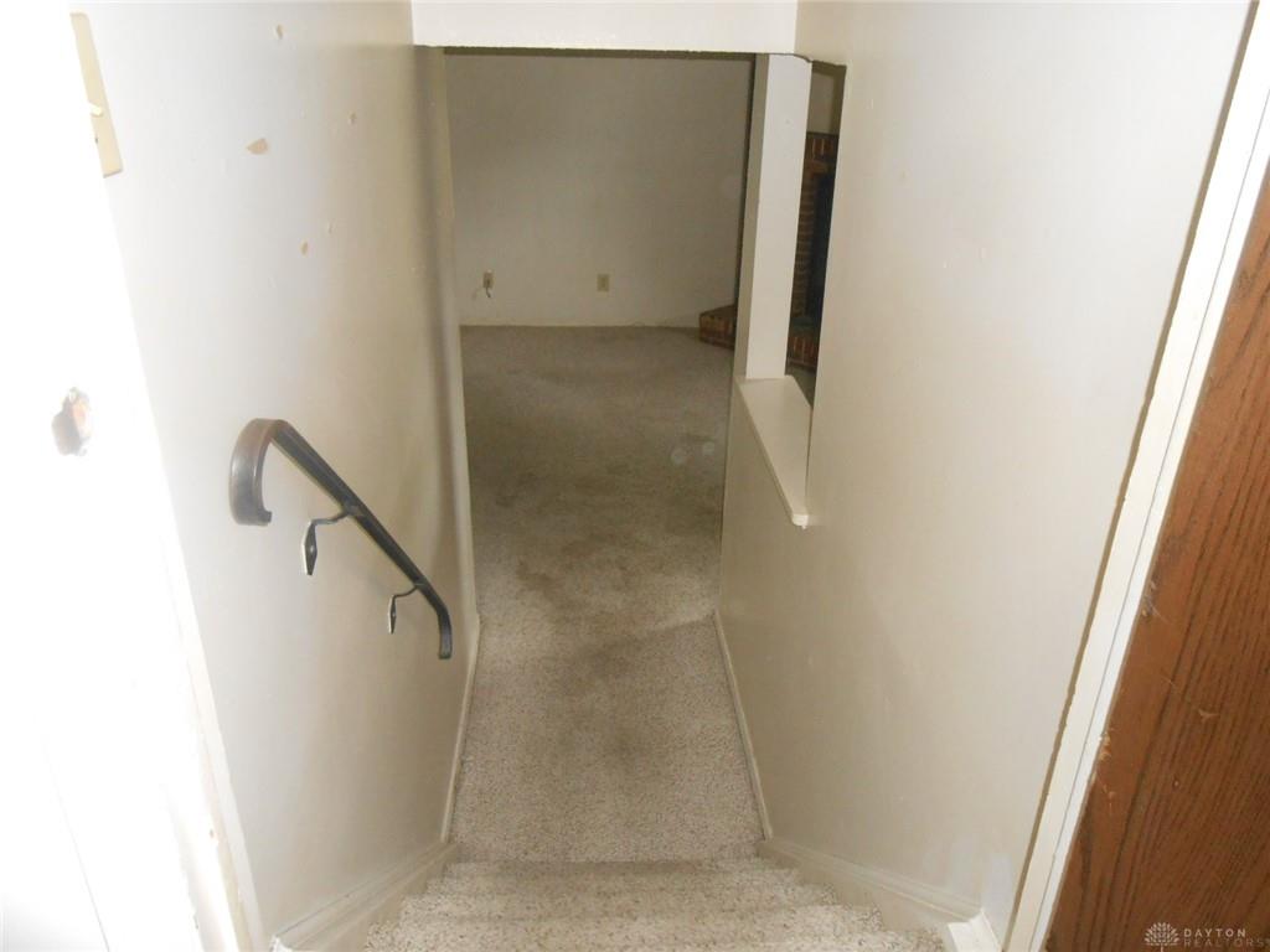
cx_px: 635
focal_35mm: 26
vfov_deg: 53.1
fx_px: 954
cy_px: 476
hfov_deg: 67.3
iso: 400
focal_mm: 4.6
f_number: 3.5
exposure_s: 1/25
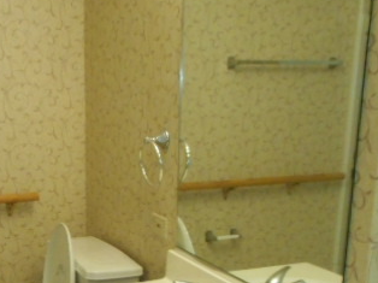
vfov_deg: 27.9
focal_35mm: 51
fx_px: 556
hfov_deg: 36.8
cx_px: 101
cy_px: 232
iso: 640
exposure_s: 1/25
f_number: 3.7
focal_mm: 4.5
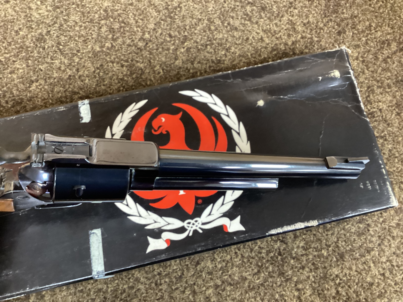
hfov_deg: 58.4
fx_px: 361
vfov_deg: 45.4
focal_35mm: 31
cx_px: 202
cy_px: 151
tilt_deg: -76.3
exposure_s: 1/30
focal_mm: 3.3
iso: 500
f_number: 2.4
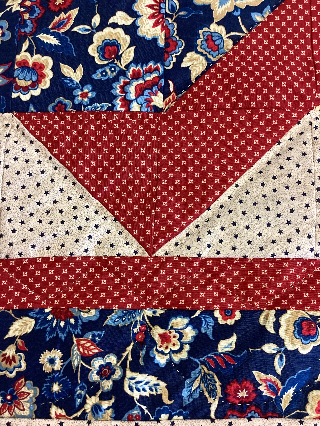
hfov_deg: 45.4
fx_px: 382
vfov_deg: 58.4
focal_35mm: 31
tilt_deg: -84.9
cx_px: 160
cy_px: 213
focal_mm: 3.3
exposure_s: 1/60
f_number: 2.4
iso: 160
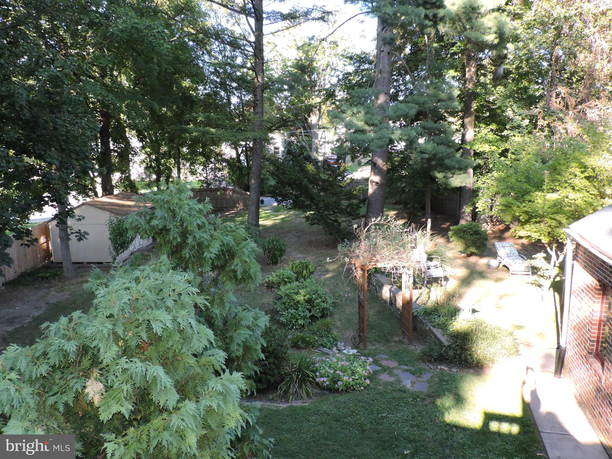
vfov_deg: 49.7
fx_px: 495
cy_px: 230
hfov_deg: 63.4
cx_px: 306
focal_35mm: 28
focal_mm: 5
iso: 800
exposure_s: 1/500
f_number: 3.1
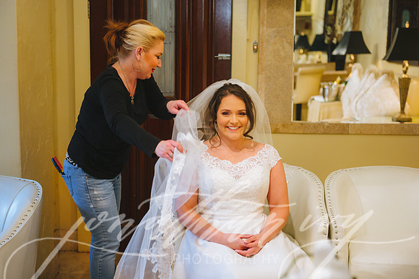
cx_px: 210
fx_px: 651
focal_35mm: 56
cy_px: 140
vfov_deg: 24.2
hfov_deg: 35.7
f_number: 2.8
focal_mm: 56
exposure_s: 1/200
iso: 2000
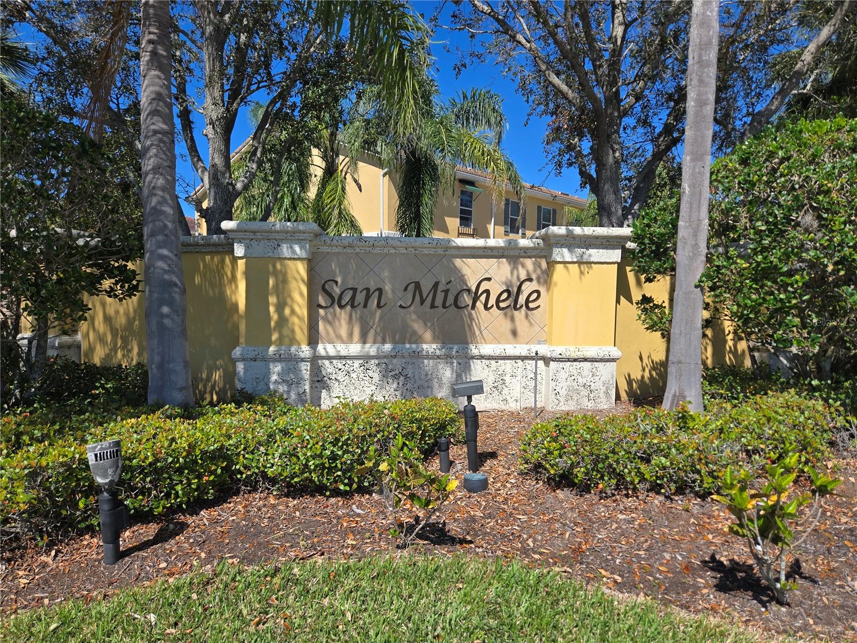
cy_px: 322
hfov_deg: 73.9
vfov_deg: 58.9
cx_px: 428
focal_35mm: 23
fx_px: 569
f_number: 1.8
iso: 40
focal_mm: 5.4
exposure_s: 1/2921
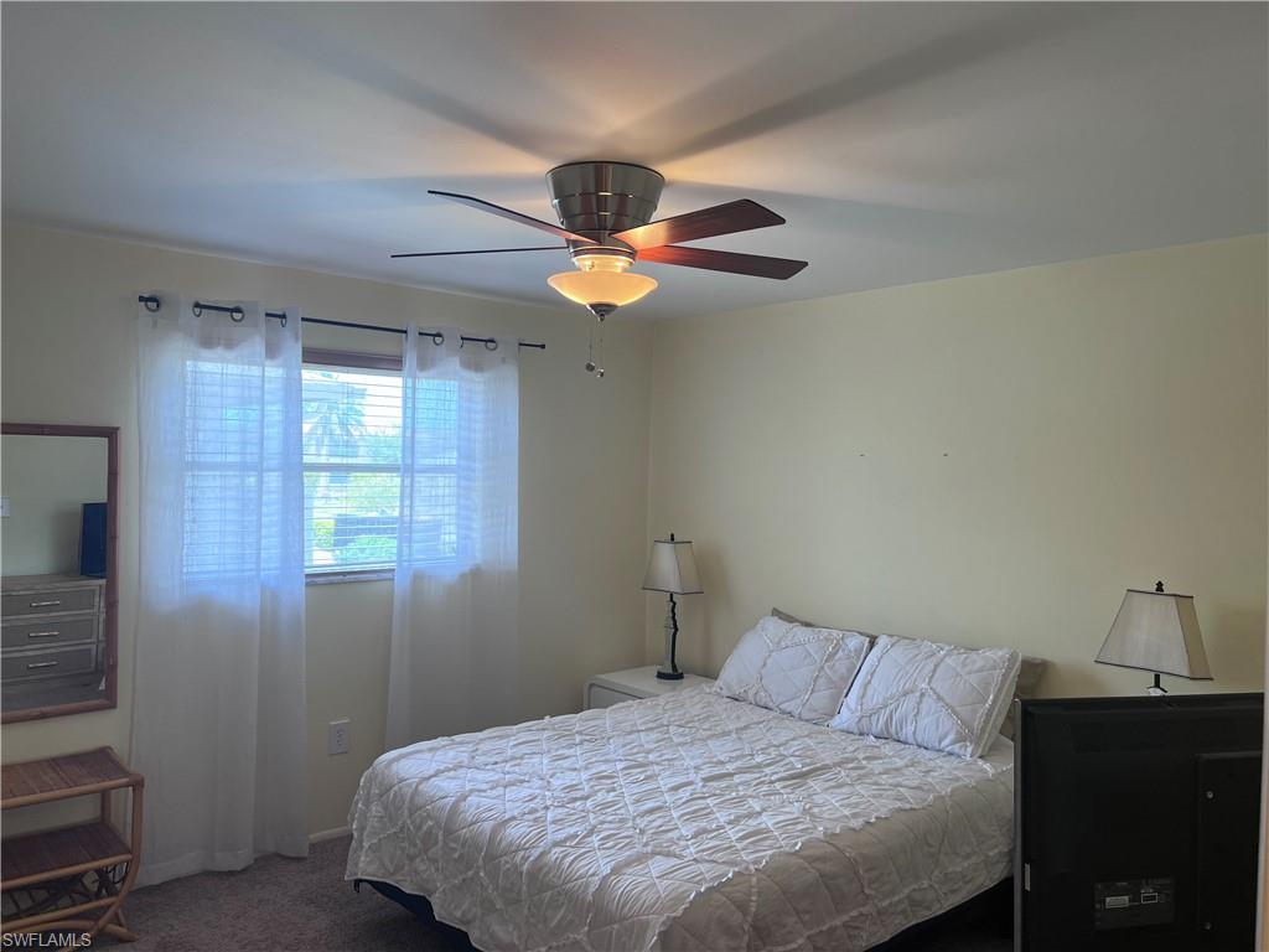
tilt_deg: -1.0
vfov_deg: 53.1
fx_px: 953
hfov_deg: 67.3
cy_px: 476
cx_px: 634
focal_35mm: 26
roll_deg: -1.7
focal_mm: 5.7
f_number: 1.5
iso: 64
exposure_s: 1/133
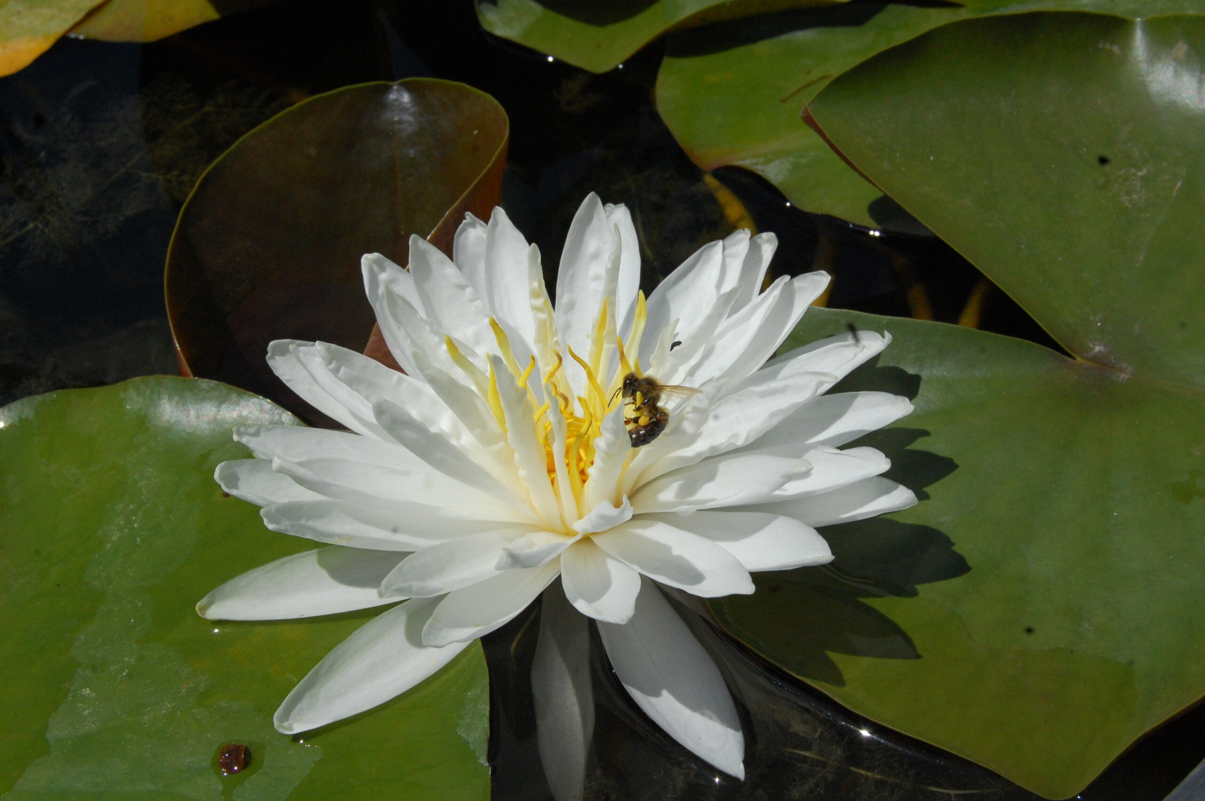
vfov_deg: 23.7
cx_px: 602
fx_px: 1906
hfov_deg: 35.1
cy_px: 400
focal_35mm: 57
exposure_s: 1/1250
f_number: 18
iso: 800
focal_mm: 38
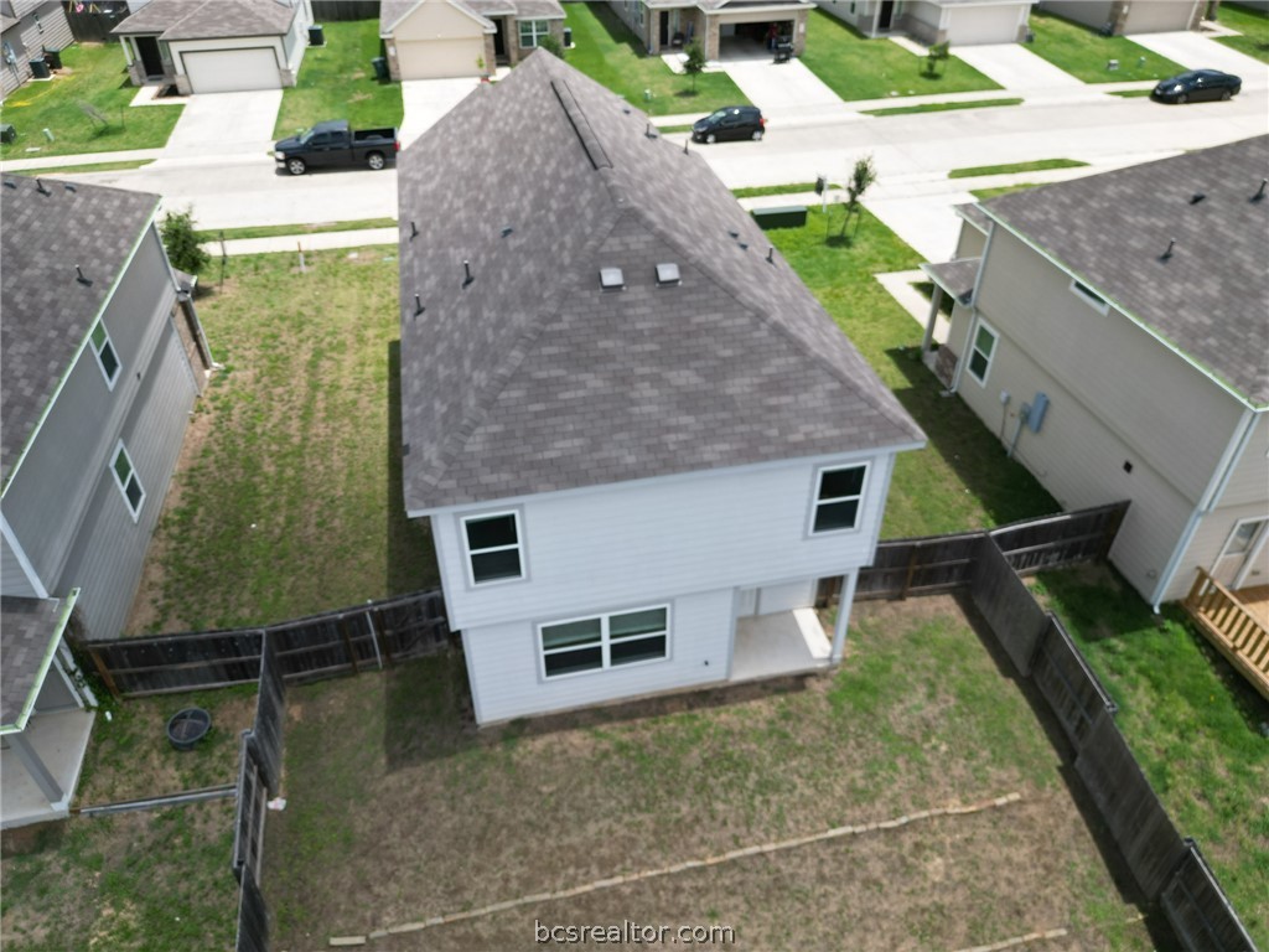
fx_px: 880
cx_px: 634
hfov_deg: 71.6
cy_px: 476
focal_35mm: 24
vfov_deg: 56.8
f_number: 1.7
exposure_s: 1/3200
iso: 200
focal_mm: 6.72
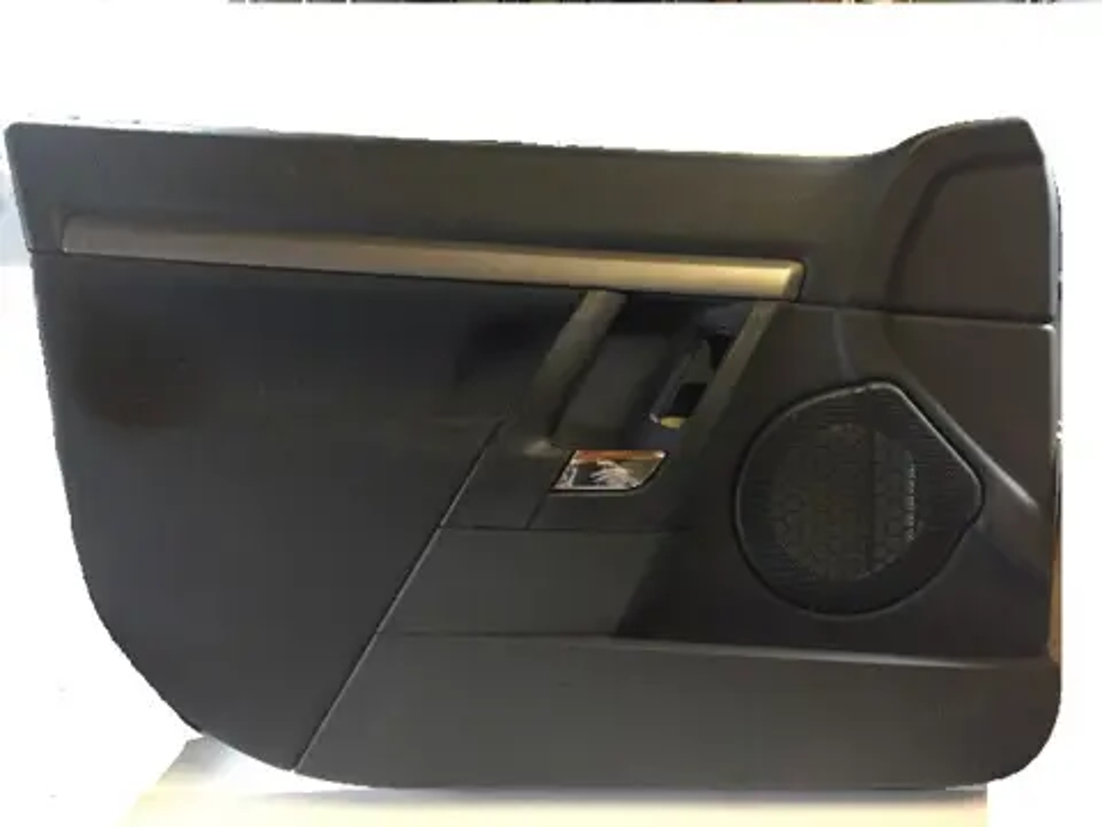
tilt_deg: -15.2
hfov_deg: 61.7
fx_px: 923
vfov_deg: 48.2
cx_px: 551
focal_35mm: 29
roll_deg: +0.7
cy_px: 414
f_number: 2.2
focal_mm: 4.15
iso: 250
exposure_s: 1/17
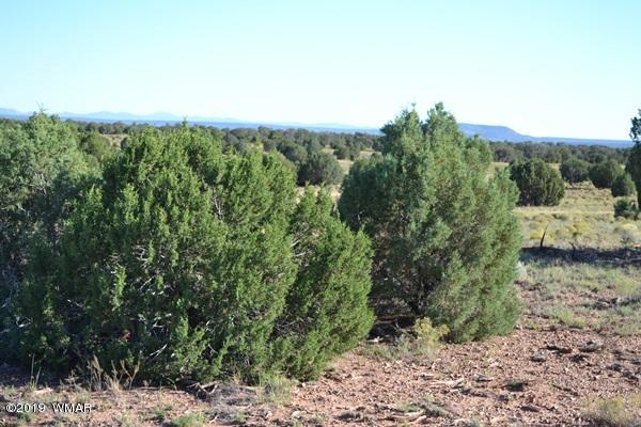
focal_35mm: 66
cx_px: 320
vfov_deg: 20.6
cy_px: 214
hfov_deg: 30.5
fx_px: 1175
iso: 100
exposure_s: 1/160
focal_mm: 44
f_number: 6.3
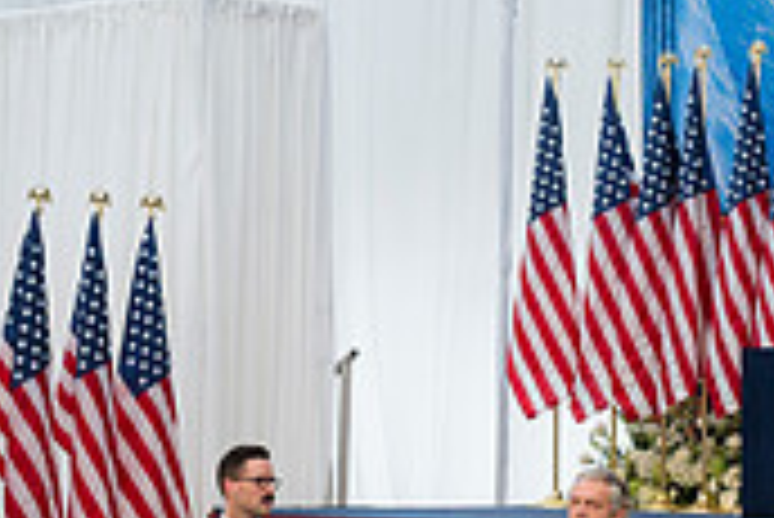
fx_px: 2754
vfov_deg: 10.7
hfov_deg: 15.4
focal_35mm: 128
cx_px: 932
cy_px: 466
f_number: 4
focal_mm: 38
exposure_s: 1/160
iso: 250
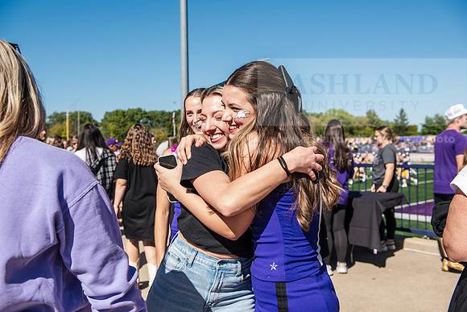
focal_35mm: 36
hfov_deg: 53.1
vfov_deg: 36.9
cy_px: 156
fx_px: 467
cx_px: 234
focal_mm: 36
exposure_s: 1/500
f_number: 5
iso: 125
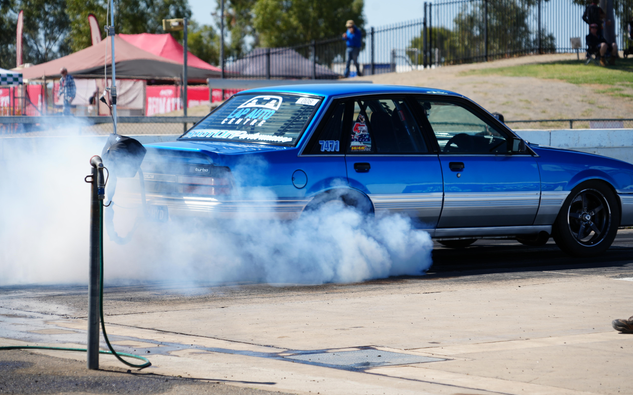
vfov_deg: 8.8
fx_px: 2571
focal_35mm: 149
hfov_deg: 14.0
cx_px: 316
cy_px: 186
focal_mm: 146
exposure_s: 1/400
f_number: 6.3
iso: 100
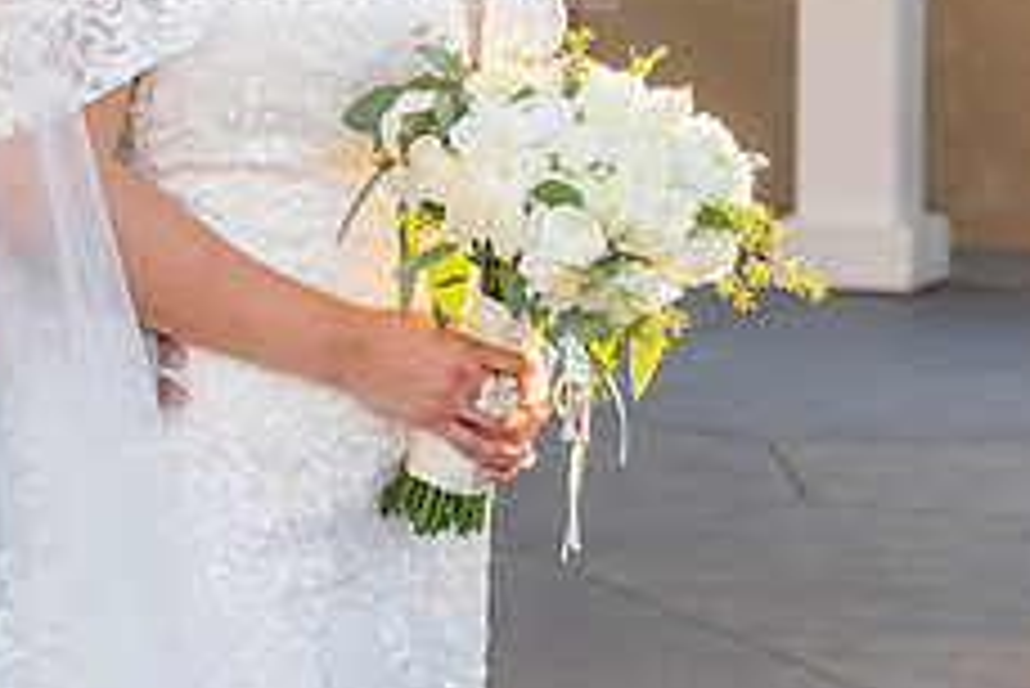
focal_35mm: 173
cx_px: 239
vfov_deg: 7.9
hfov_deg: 11.8
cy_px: -97
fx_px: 4953
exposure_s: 1/160
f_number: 4.5
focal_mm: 62
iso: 200
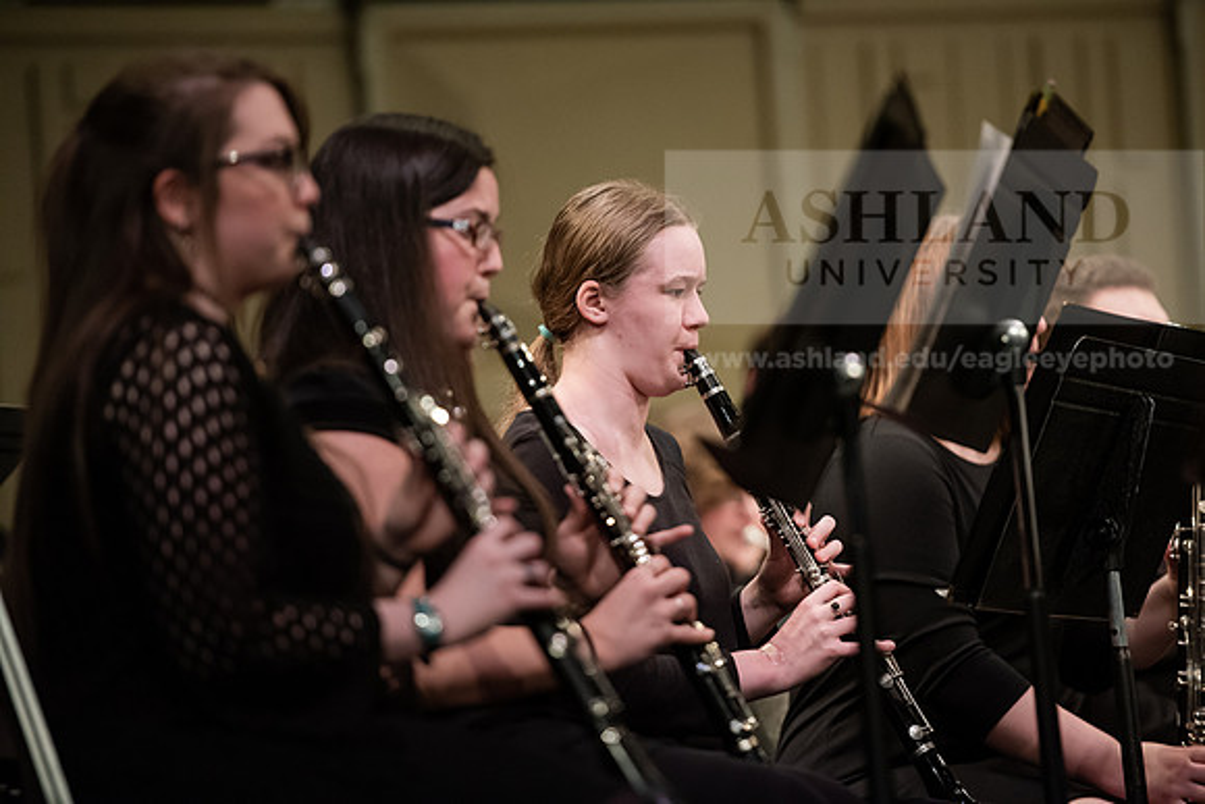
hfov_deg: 11.1
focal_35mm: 185
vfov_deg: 7.4
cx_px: 602
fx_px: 6194
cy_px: 402
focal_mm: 185
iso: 3200
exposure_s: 1/200
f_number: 2.8
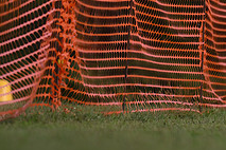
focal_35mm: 815
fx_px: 5116
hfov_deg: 2.5
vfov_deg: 1.7
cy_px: 14
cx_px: 290
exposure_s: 1/1600
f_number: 3.5
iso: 200
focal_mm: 200
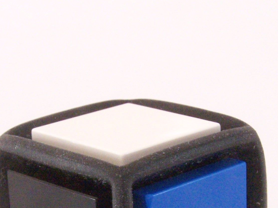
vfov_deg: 10.8
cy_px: 213
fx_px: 1092
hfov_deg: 14.5
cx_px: 142
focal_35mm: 136
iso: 400
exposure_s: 1/4
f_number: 8
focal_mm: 9.8
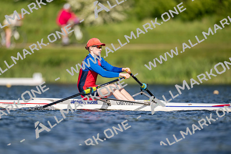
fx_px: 3851
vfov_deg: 2.3
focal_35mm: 600
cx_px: 116
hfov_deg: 3.4
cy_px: 77
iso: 200
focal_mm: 600
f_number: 4
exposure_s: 1/2500
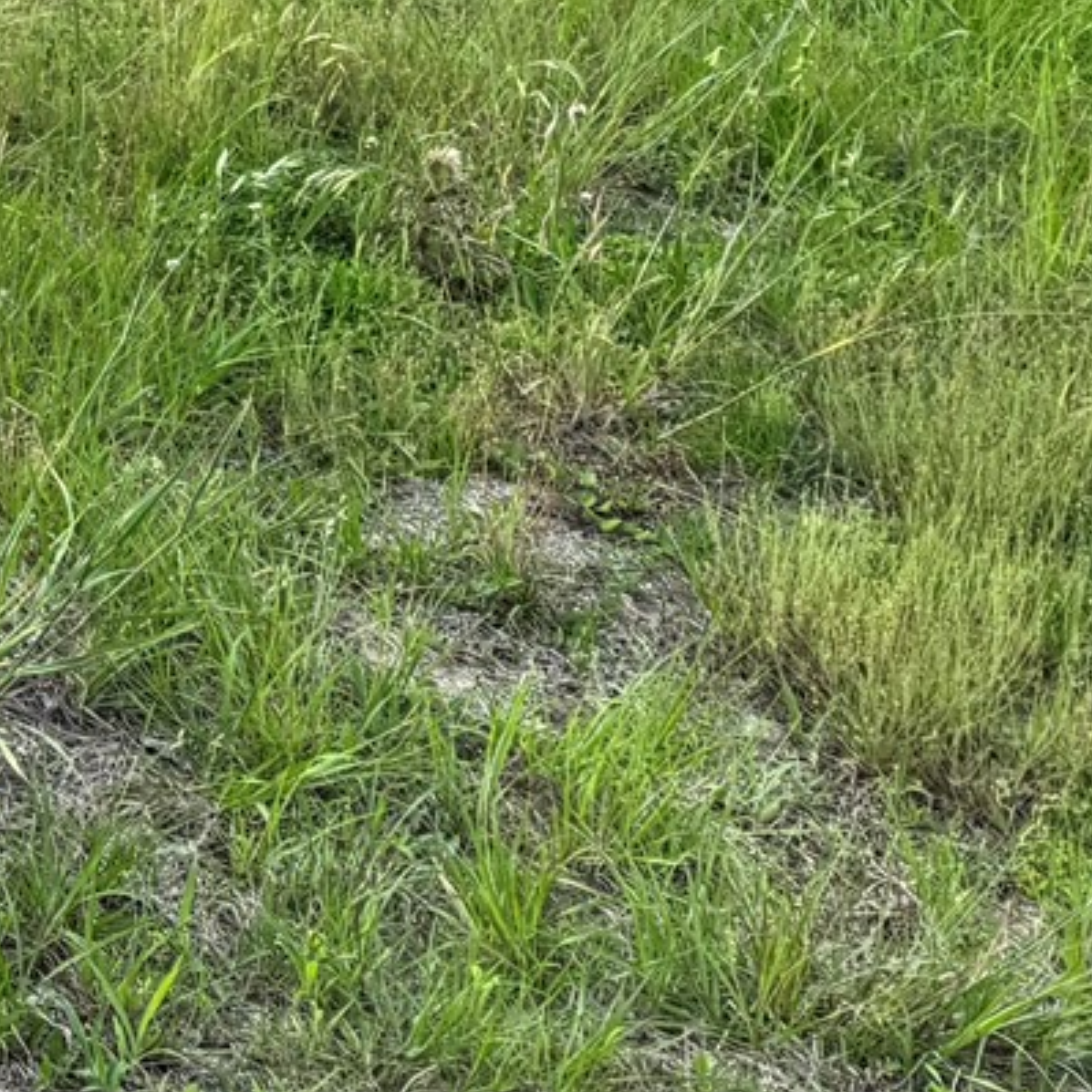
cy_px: -441
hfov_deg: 13.4
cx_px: -1171
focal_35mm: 109
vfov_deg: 15.0
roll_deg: -3.6
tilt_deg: -13.5
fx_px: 3890
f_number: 1.78
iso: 80
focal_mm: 6.76
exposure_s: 1/1026
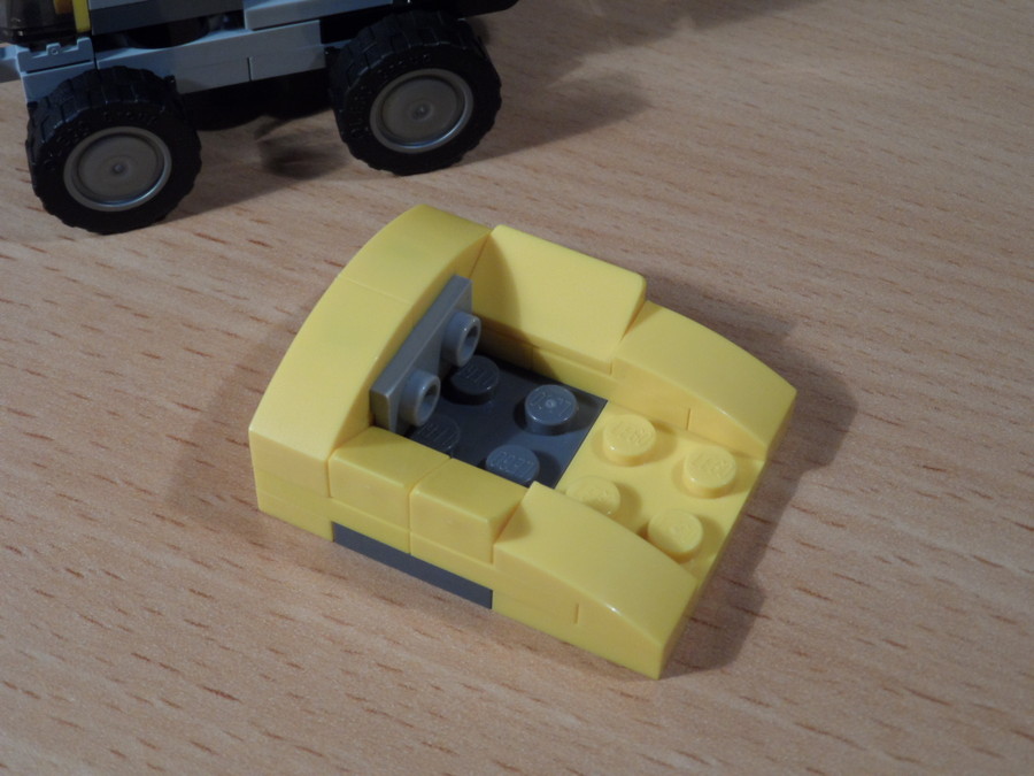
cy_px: 388
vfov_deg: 23.7
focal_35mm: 62
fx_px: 1852
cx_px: 517
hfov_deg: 31.2
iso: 200
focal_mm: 10.2
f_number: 4.2
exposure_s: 1/45
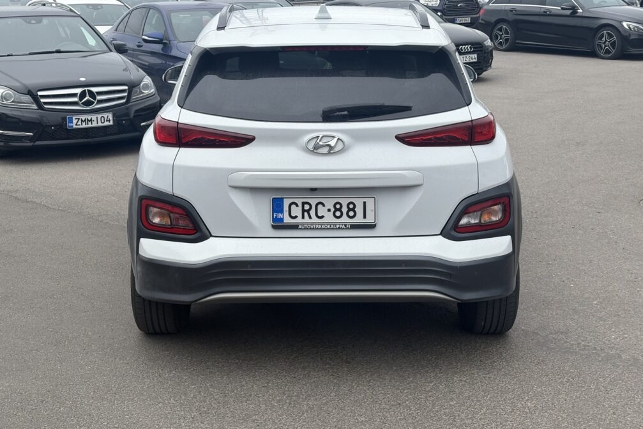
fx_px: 982
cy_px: 196
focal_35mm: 55
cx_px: 317
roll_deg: +2.6
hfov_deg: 36.3
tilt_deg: -11.6
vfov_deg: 24.6
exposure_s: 1/1082
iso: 32
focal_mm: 5.96
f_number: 1.6
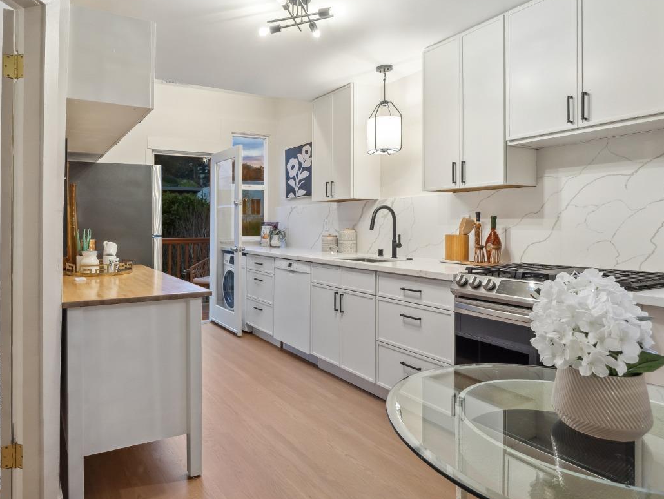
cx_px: 244
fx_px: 403
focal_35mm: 21
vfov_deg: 63.4
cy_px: 241
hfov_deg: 77.4
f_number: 8
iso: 640
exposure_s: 1/20
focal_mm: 15
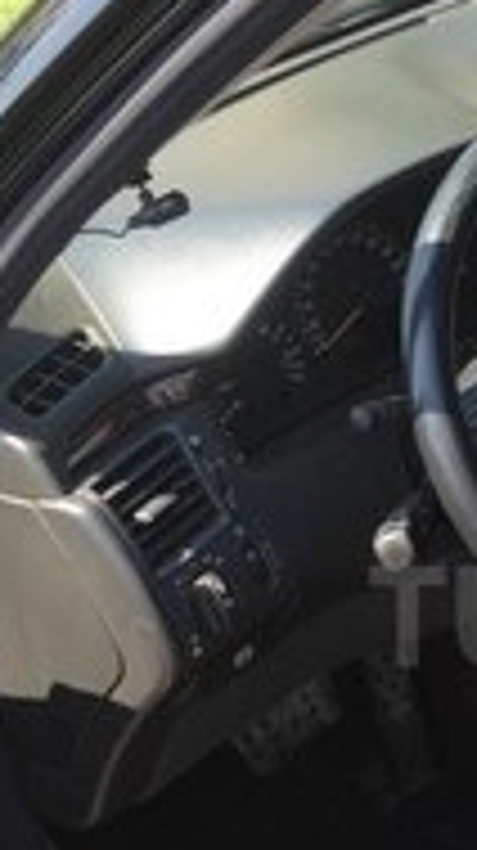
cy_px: 616
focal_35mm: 83
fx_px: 1870
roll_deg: +5.9
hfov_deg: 13.7
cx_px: 716
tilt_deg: -31.0
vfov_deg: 25.4
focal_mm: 4.15
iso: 32
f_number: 2.2
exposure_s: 1/282
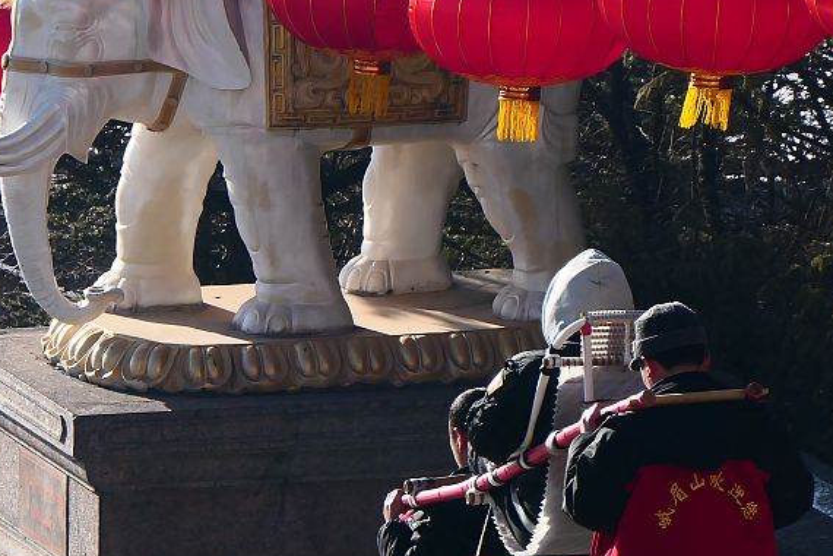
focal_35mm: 577
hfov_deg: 3.6
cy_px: 315
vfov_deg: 2.4
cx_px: 224
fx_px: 13350
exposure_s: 1/1600
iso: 320
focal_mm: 100.6
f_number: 4.5
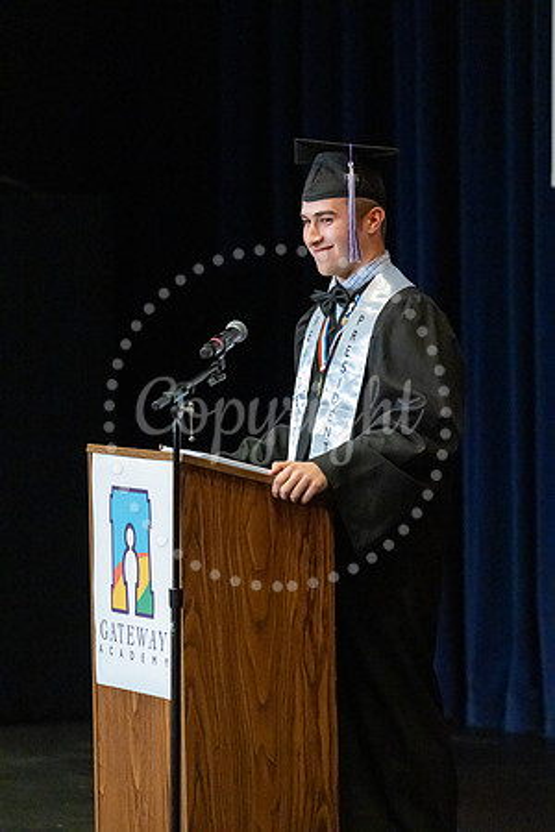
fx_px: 4625
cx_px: 278
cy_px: 416
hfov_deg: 6.9
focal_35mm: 200
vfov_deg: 10.3
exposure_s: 1/1000
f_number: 4
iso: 20000
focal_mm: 200
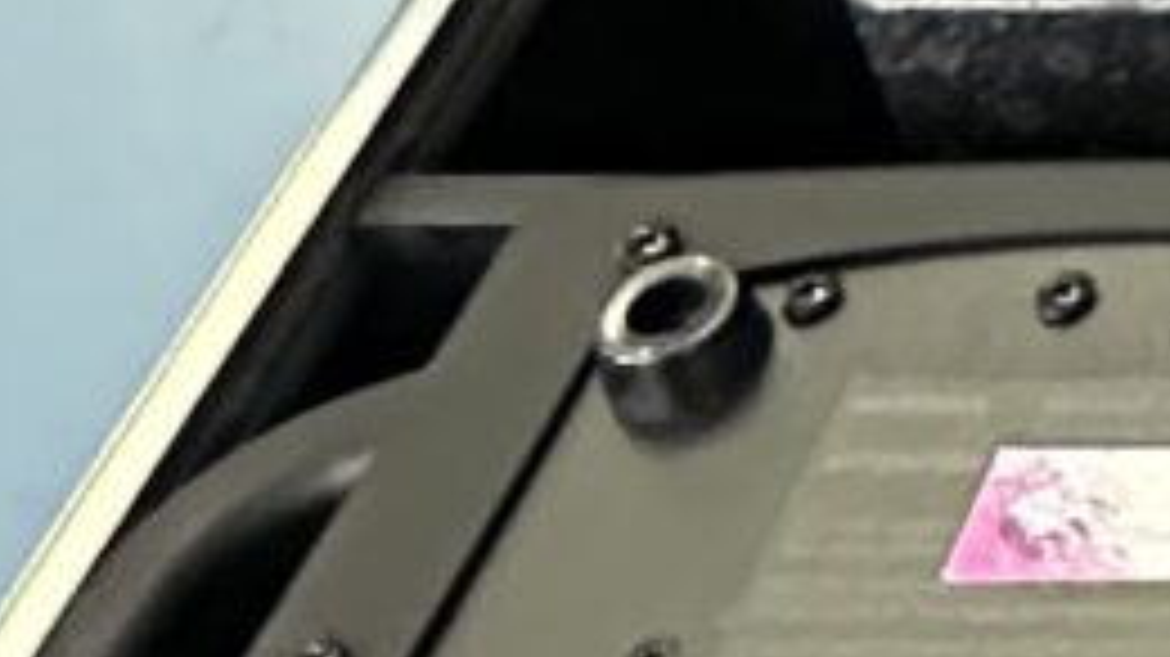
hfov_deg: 11.0
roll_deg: -1.2
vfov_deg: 7.4
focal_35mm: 150
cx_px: 3150
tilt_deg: -33.3
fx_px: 4652
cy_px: -1094
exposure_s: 1/50
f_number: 2.2
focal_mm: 2.22
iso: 800
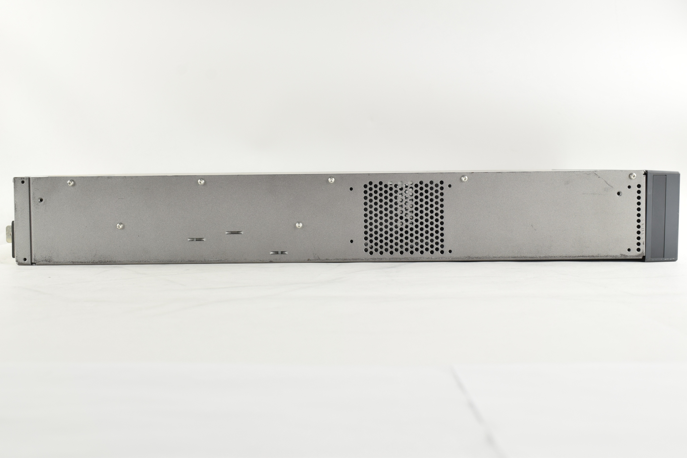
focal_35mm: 51
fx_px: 973
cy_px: 229
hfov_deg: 38.9
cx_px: 344
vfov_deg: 26.5
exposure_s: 1/30
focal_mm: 34
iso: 400
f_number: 10
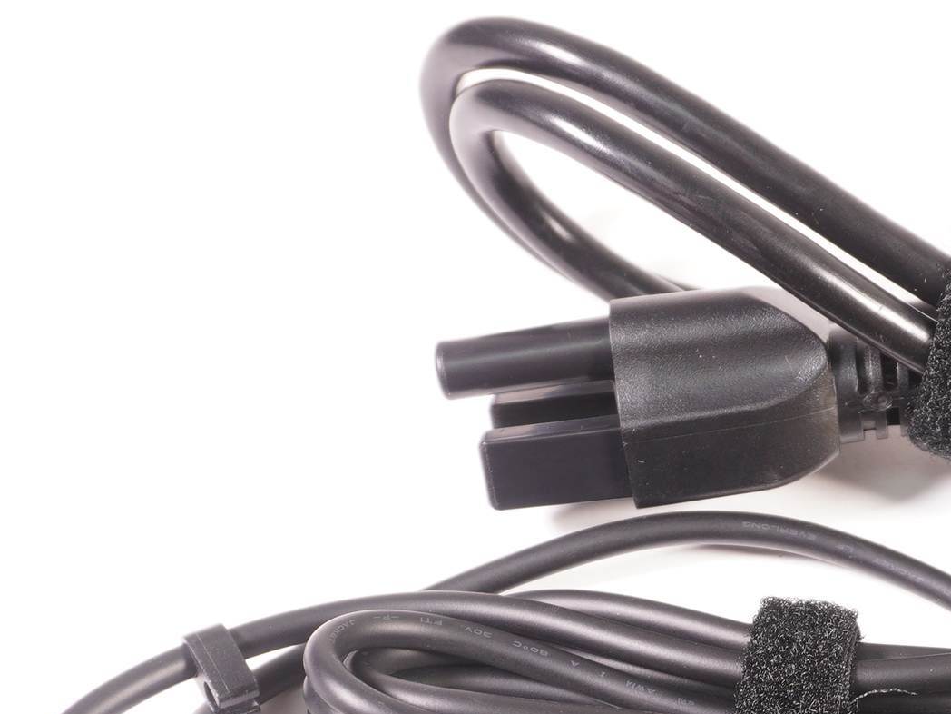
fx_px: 2500
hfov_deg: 21.3
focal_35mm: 91
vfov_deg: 15.6
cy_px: 865
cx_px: 755
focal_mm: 22
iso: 200
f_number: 5.6
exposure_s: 1/20
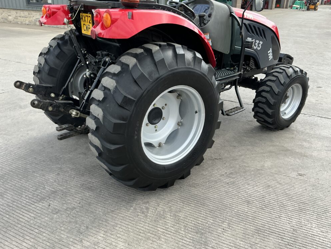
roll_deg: +0.3
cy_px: 125
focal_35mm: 29
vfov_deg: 48.2
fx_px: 277
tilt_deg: -28.5
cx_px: 165
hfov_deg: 61.7
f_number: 1.8
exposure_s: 1/495
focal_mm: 3
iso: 25
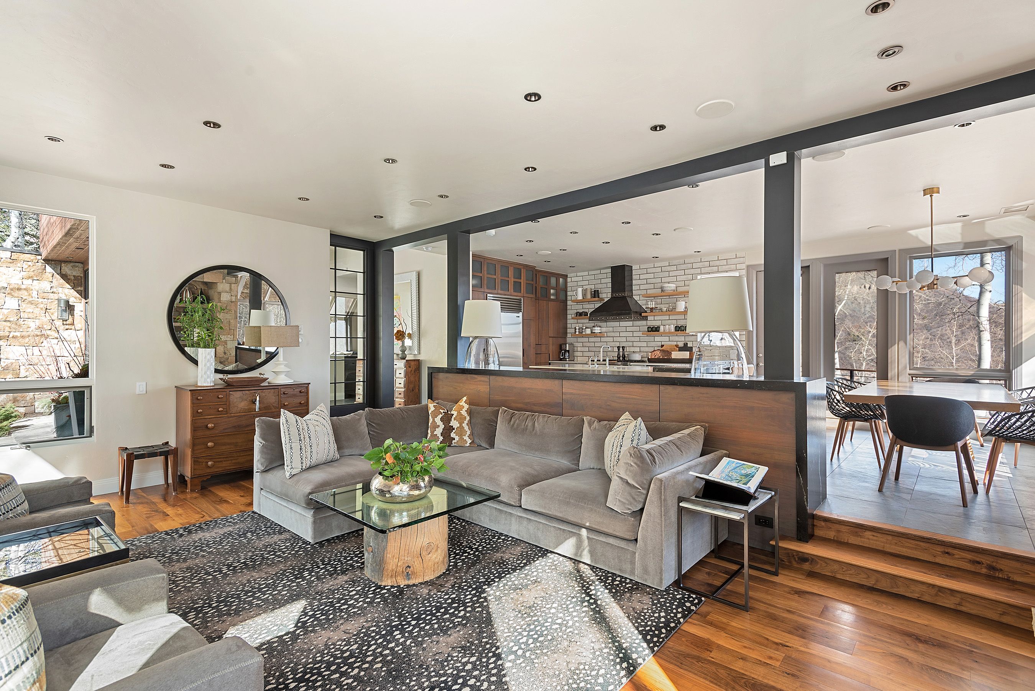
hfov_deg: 93.3
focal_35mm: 17
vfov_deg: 70.5
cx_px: 518
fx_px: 489
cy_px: 346
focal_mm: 17
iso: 100
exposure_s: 1/1.67
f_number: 7.1
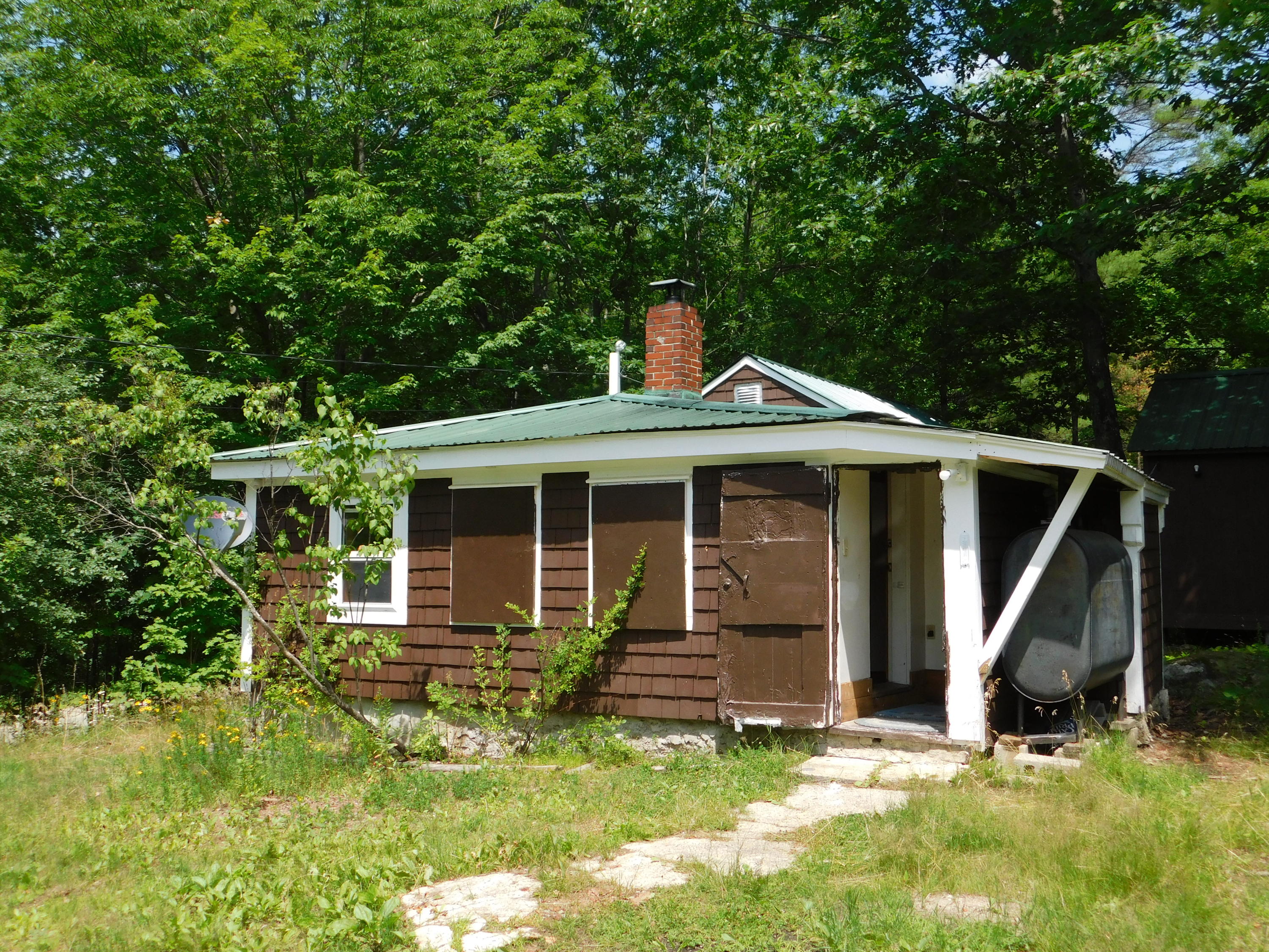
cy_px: 476
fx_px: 1320
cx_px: 634
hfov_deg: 51.4
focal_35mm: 36
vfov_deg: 39.7
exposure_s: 1/800
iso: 125
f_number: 3.5
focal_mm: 6.3
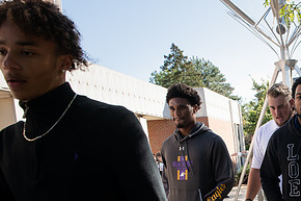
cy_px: 181
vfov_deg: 27.1
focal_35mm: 48
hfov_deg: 37.5
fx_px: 401
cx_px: 290
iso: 400
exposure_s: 1/500
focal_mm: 24
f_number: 6.3
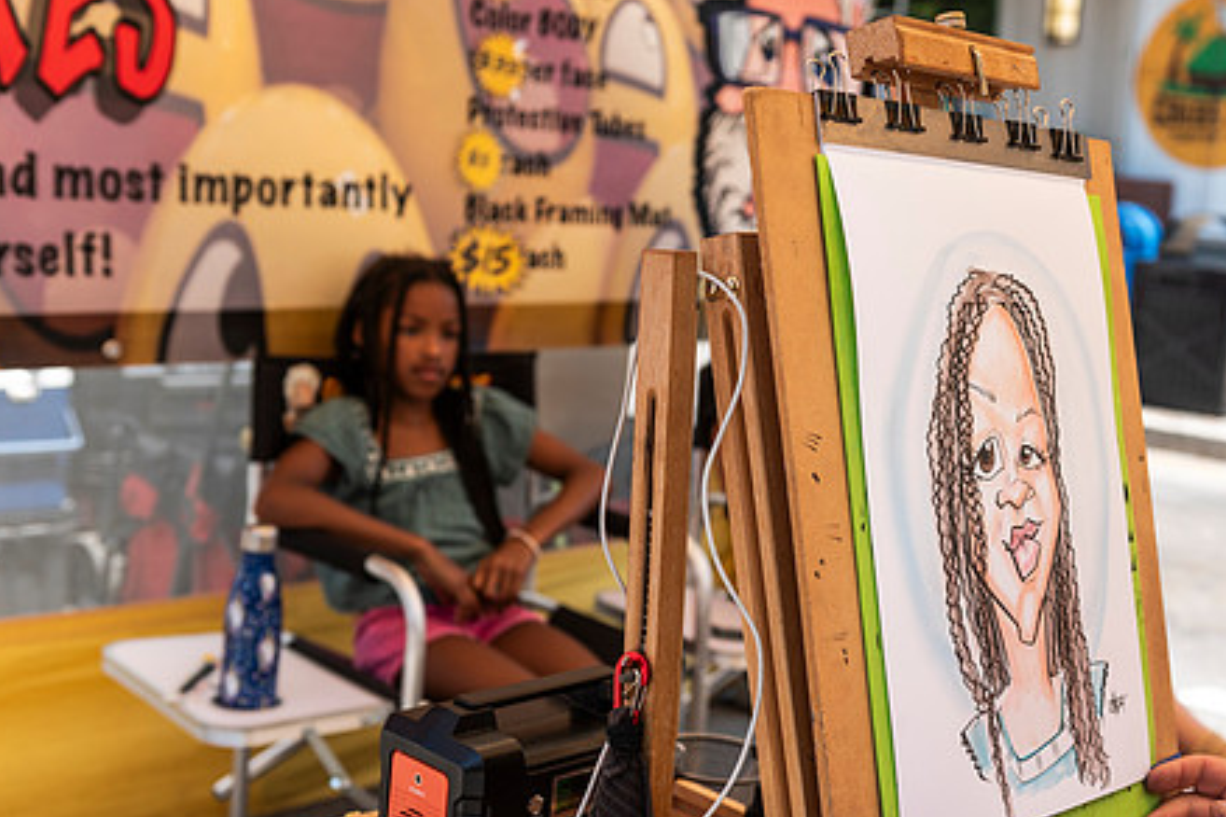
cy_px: 474
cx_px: 795
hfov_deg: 37.2
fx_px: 1805
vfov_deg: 25.5
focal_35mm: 53
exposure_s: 1/160
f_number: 4
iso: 50
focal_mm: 40
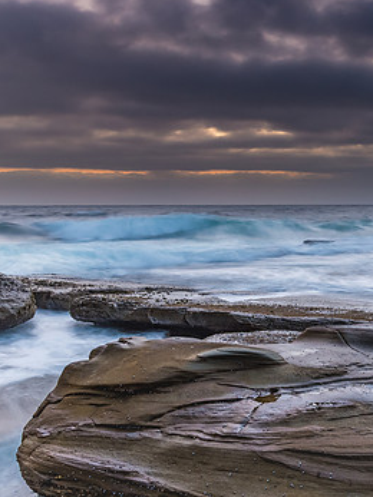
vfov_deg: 40.4
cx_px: 379
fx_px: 676
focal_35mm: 47
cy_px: 263
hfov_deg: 28.8
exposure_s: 1.6
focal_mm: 19
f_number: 7.1
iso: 400
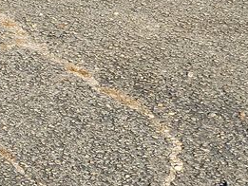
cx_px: -440
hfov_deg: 10.5
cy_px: -166
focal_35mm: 147
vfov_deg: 9.5
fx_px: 1054
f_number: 1.8
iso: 50
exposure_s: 1/625
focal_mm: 6.7
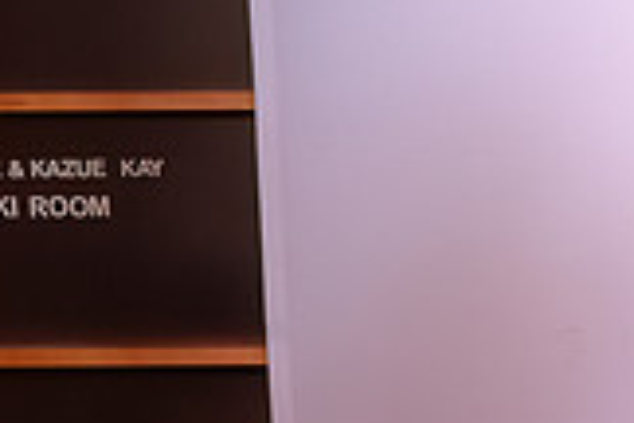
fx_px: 2184
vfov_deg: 11.0
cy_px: 375
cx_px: 1033
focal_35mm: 124
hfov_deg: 15.0
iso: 100
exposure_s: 1/160
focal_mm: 32.5
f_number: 5.6
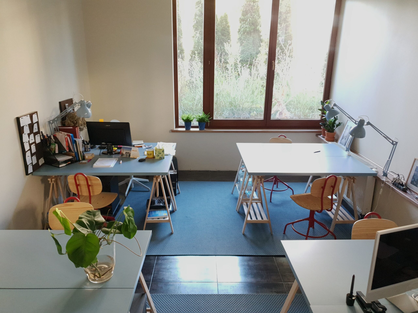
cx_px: 209
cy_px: 156
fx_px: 314
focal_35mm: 26
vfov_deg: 53.1
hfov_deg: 67.3
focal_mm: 4.3
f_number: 1.5
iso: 320
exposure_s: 1/50
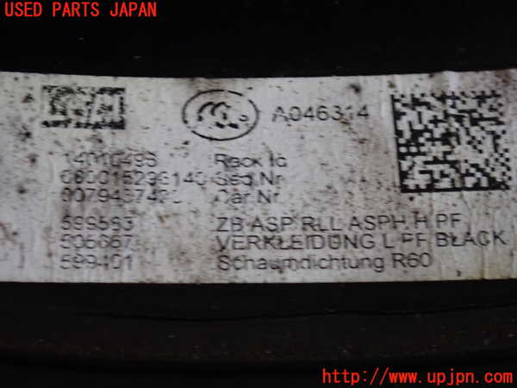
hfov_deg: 19.6
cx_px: 258
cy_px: 194
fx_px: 1494
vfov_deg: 14.8
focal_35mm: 100
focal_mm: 18
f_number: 4.9
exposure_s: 1/80
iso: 800
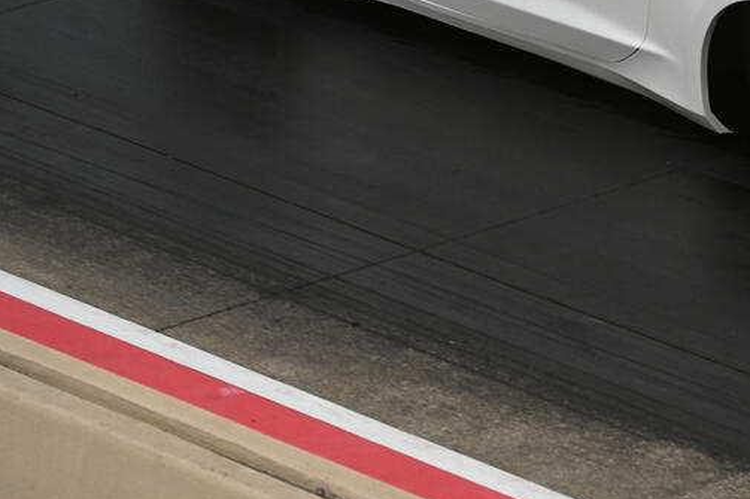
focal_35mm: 445
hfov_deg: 4.6
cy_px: -124
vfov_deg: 3.1
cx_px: 762
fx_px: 9267
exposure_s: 1/1600
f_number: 7.1
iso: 400
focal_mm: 175
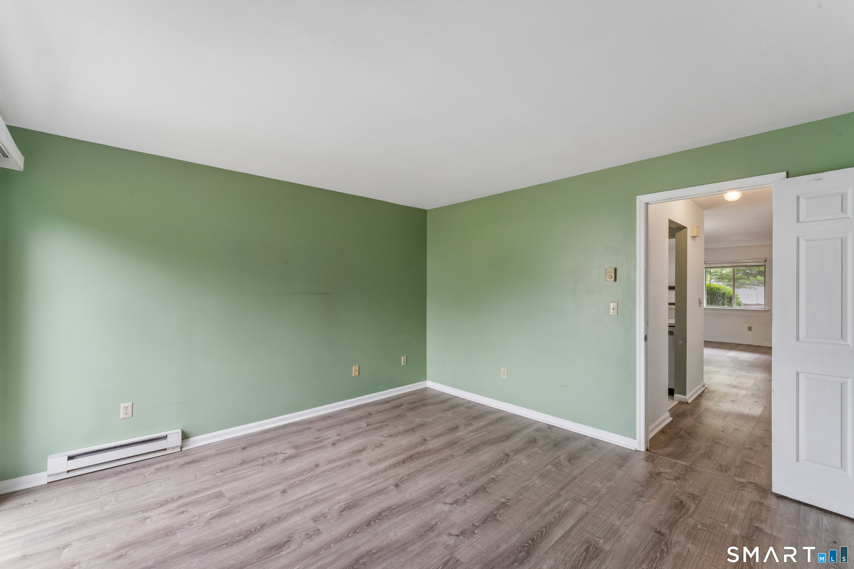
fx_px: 358
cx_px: 427
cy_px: 284
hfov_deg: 100.0
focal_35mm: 15
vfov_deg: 77.0
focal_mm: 15.1
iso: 400
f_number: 13
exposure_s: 1/8
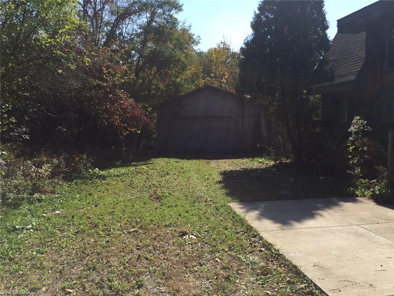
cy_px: 148
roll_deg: -0.2
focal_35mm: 29
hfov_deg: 61.7
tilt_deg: -4.4
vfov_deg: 48.2
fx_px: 330
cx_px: 197
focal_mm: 4.15
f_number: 2.2
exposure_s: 1/1883
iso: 32
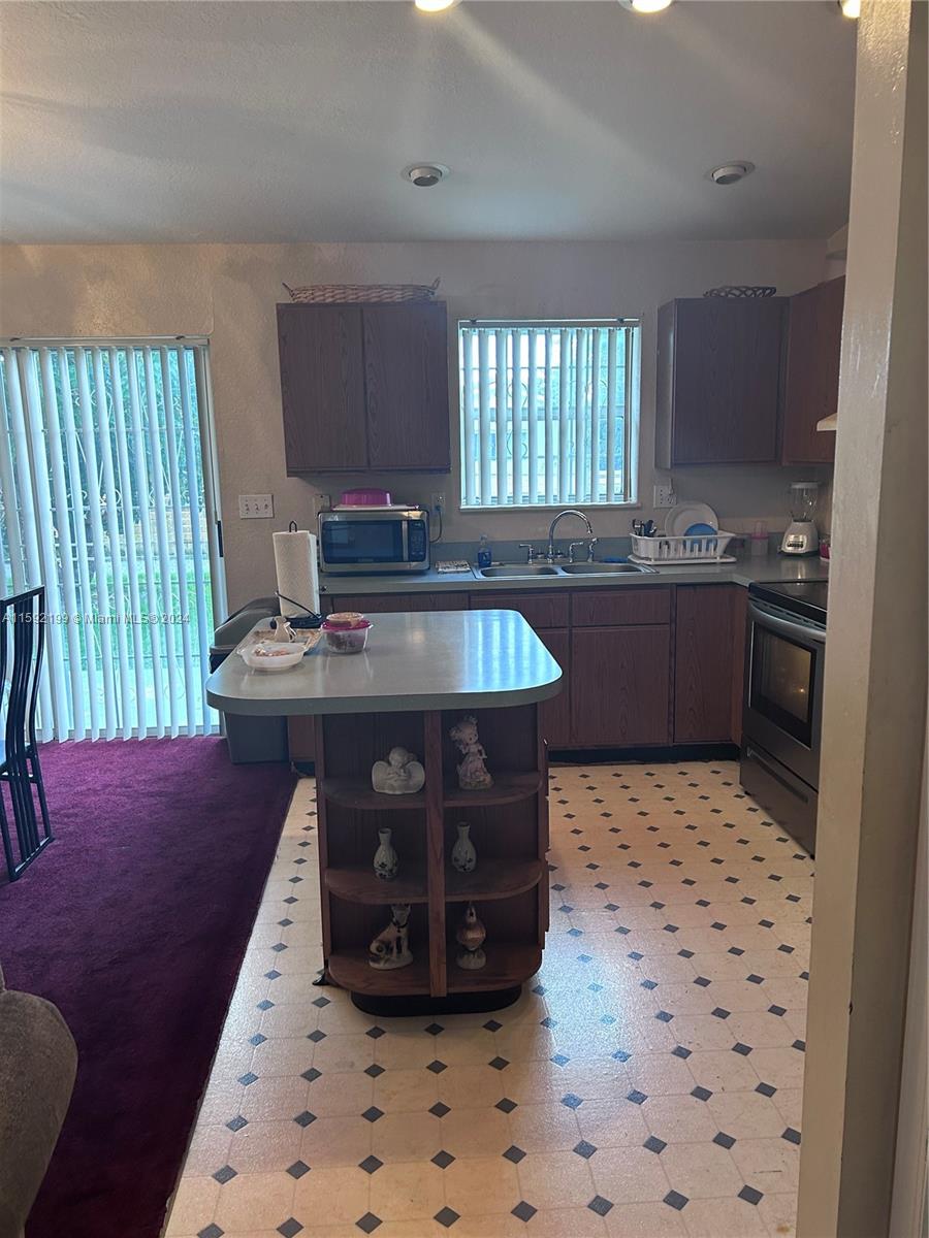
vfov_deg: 67.3
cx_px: 464
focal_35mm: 26
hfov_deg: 53.1
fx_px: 930
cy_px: 619
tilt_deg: -9.6
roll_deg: +1.5
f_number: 1.5
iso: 160
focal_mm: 5.7
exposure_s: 1/60
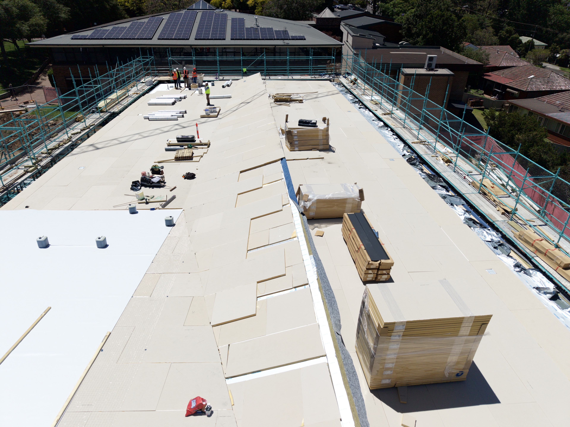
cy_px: 214
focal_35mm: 24
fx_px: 395
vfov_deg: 56.8
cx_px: 285
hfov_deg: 71.6
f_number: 1.8
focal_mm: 8.67
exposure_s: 1/8000
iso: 200
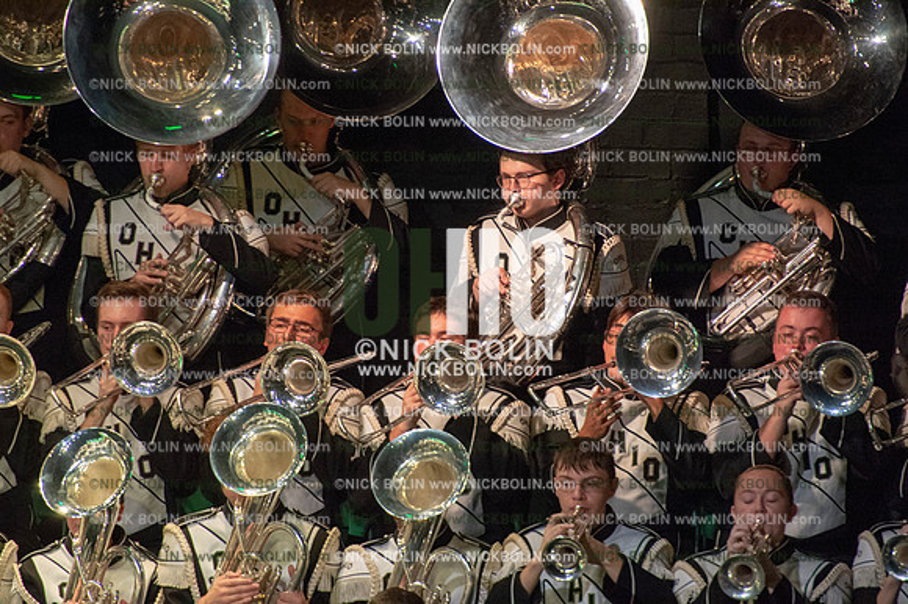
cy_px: 302
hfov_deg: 5.2
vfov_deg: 3.4
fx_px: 10083
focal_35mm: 400
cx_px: 454
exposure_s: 1/320
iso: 8000
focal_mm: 400
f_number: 5.6
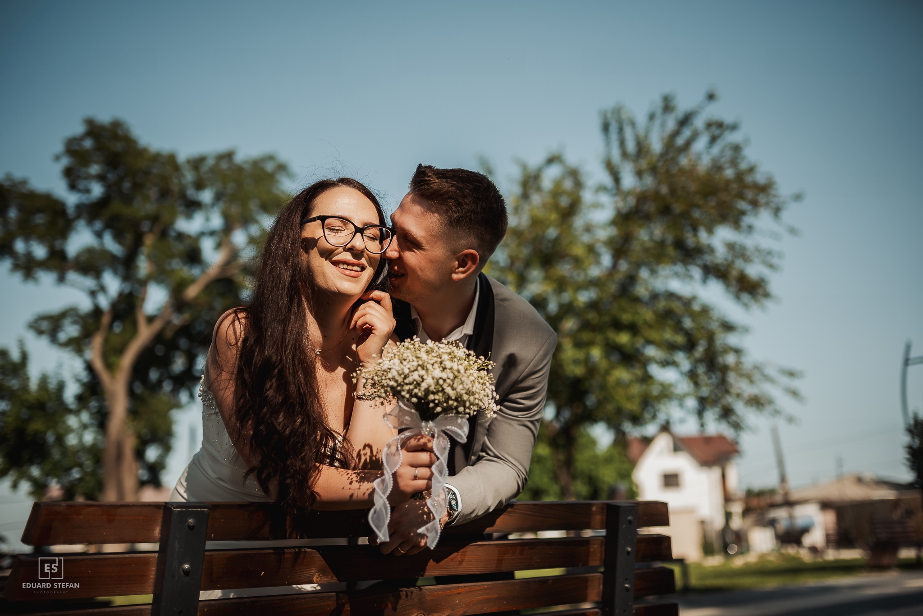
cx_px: 462
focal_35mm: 35
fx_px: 898
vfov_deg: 37.9
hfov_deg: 54.4
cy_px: 308
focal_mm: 35
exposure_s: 1/4000
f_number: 1.4
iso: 50
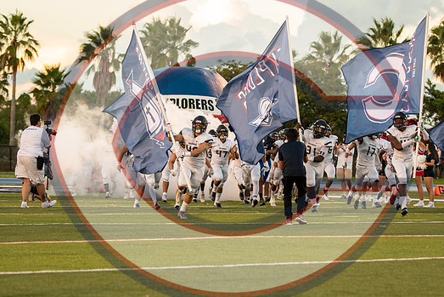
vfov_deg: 8.7
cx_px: 228
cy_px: 143
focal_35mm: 158
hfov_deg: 13.0
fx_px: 1949
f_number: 2.8
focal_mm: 95
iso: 1600
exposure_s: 1/1600
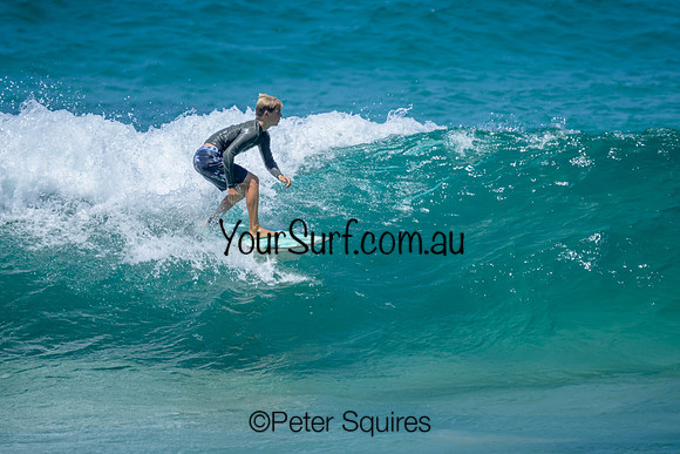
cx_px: 319
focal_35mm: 1004
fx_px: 18961
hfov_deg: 2.1
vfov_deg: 1.4
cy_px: 185
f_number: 6.3
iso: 320
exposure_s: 1/3200
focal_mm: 800
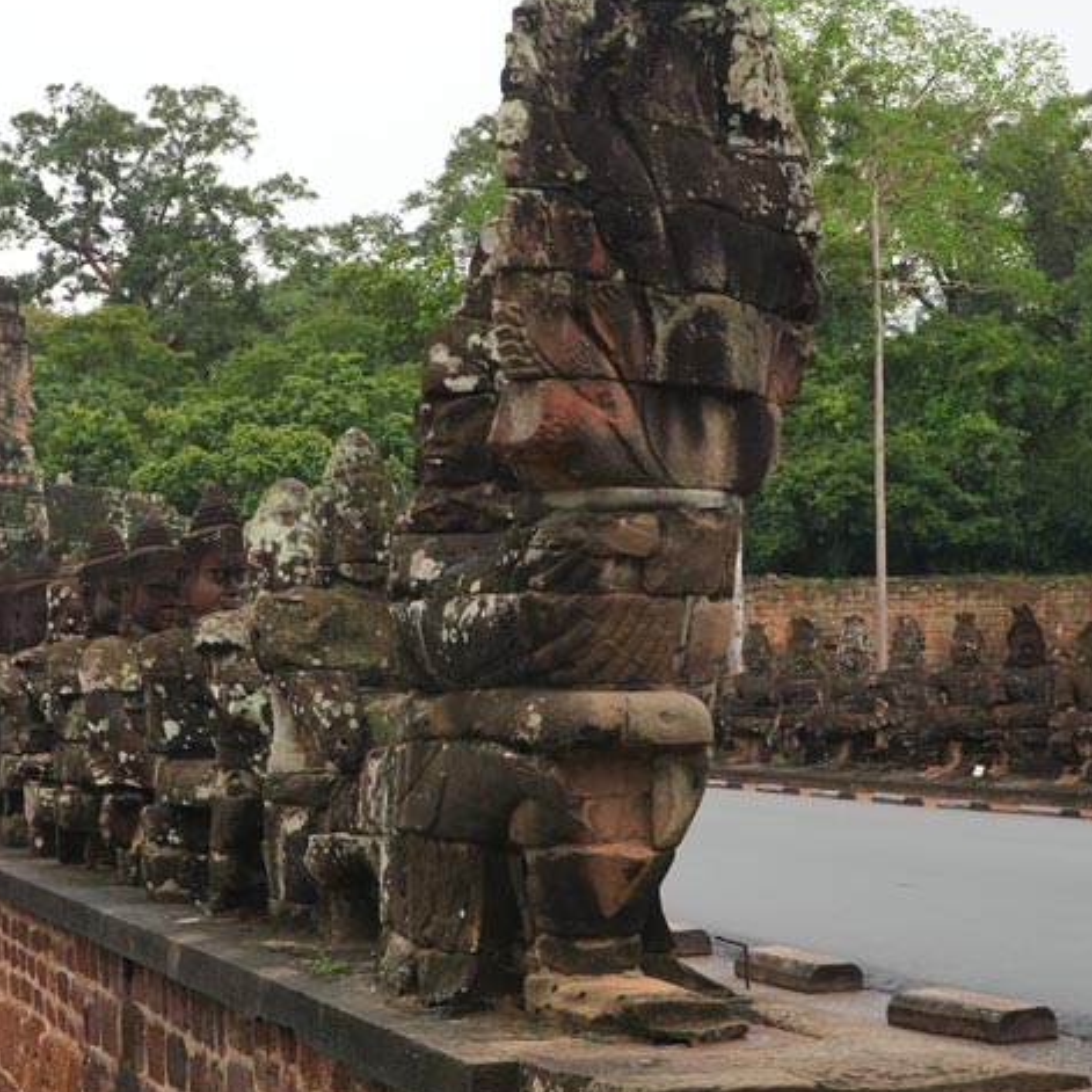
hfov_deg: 26.1
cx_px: 447
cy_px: 556
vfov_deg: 26.2
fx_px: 2349
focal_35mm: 66
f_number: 5.6
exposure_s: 1/125
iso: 400
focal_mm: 27
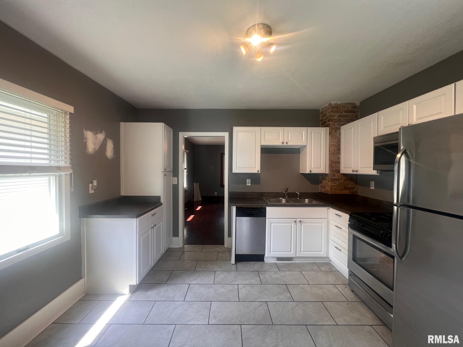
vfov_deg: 89.9
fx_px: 174
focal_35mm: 13
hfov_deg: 106.2
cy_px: 174
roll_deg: -1.0
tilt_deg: -2.3
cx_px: 232
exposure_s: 1/60
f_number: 1.8
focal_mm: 1.57
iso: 160
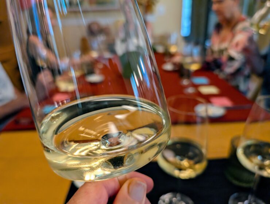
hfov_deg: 71.5
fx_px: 187
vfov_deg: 56.9
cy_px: 102
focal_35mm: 24
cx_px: 135
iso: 464
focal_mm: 6.9
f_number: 1.68
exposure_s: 1/120
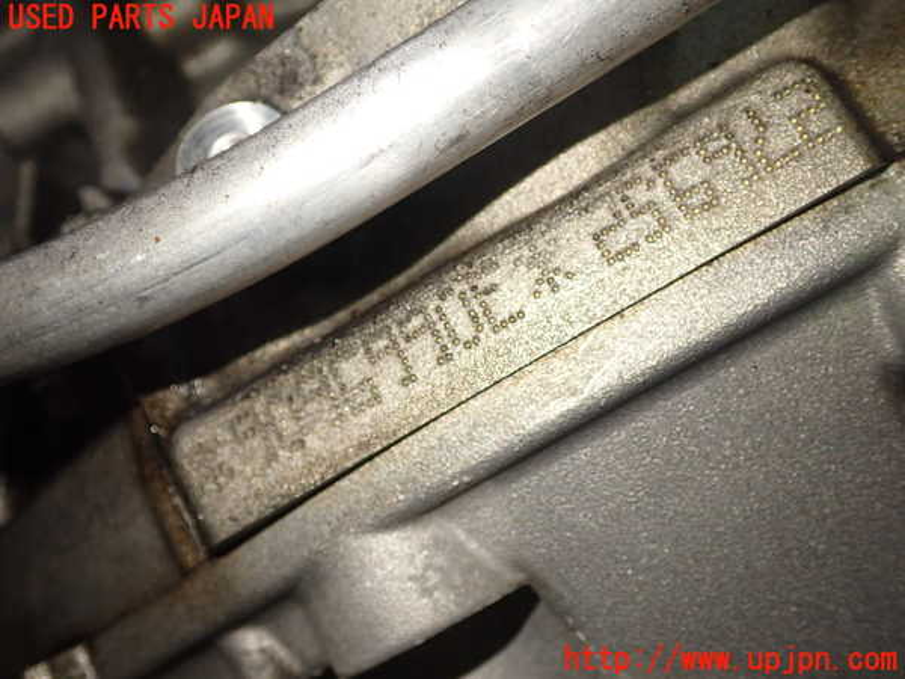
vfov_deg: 37.7
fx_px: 993
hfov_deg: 49.0
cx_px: 452
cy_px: 340
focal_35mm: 38
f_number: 2.7
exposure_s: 1/40
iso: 250
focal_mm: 6.83
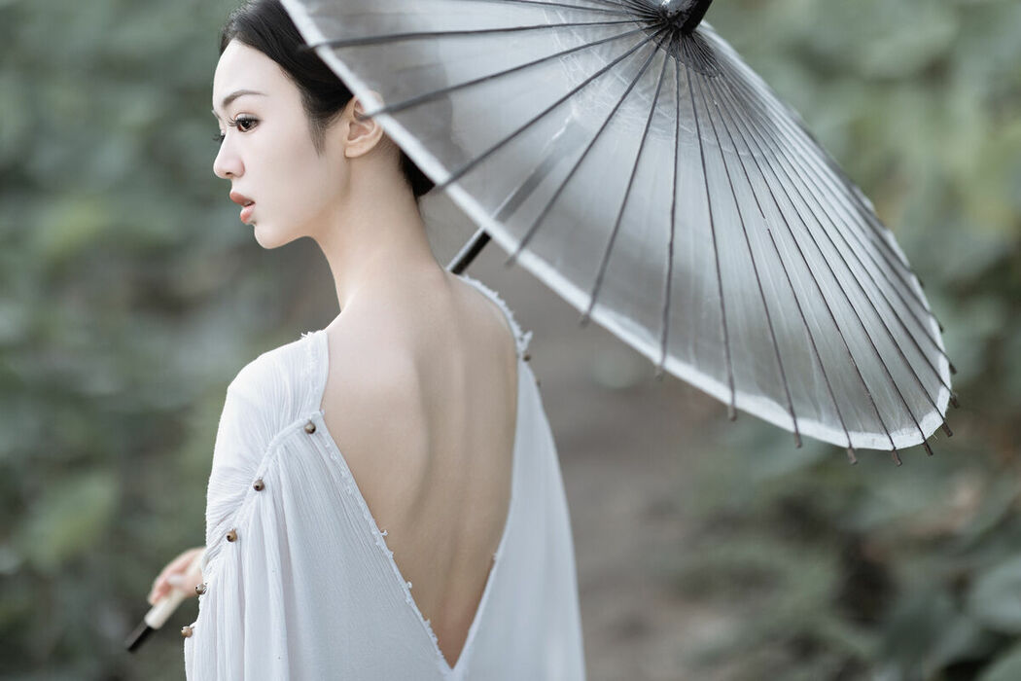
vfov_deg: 16.1
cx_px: 510
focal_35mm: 85
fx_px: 2411
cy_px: 340
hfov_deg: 23.9
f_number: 1.8
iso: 400
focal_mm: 85
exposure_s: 1/2500
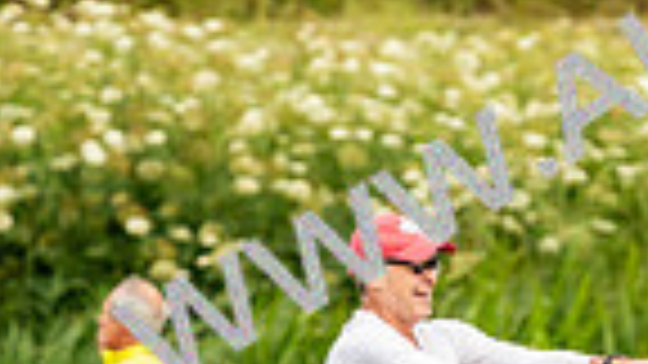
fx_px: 43385
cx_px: 670
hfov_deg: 0.9
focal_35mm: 2525
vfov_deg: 0.5
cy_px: 393
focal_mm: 600
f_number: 6.3
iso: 500
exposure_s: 1/2000
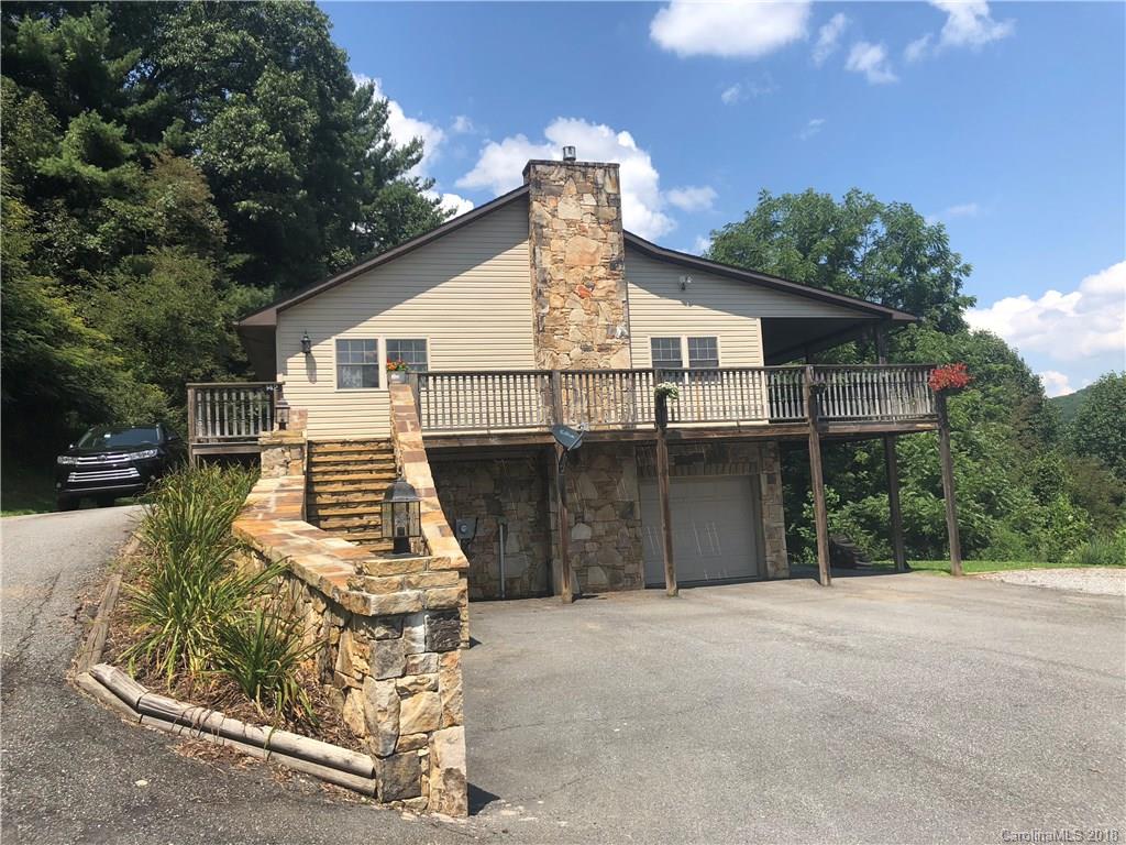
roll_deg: +3.7
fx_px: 911
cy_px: 422
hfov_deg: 63.4
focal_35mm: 28
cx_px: 563
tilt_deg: +4.8
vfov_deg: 49.7
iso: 20
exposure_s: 1/1779
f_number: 1.8
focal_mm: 4
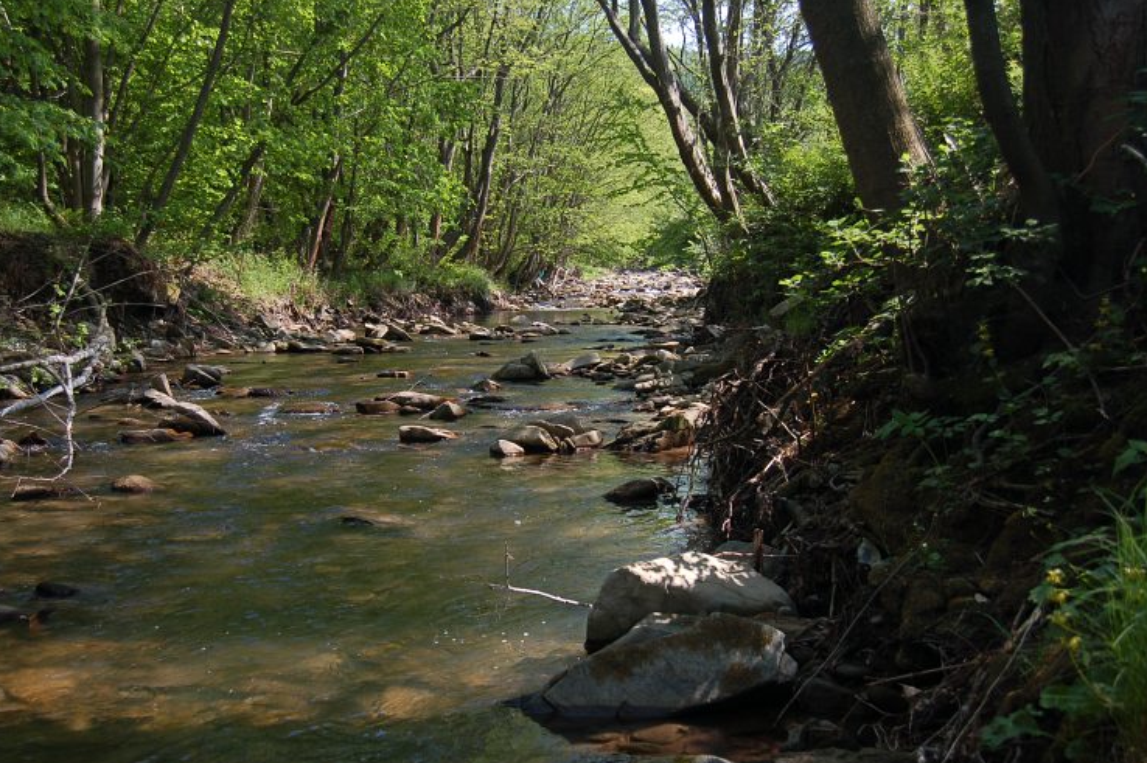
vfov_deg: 34.2
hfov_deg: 49.6
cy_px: 379
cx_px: 539
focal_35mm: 39
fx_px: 1242
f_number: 4.5
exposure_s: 1/80
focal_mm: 24
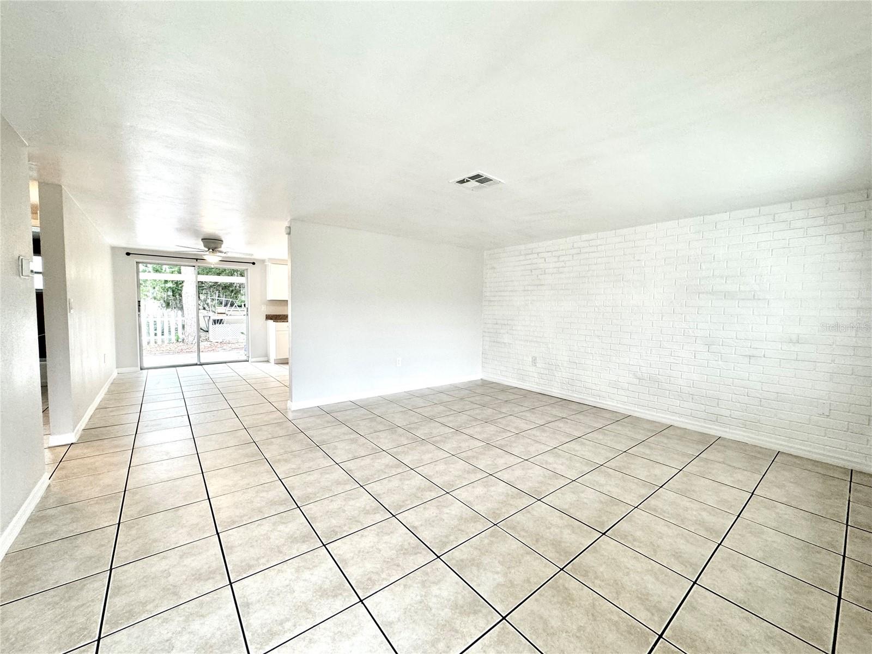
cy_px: 327
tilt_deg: -4.0
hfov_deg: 102.1
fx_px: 353
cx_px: 436
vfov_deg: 85.7
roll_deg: -1.1
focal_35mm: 14
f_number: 2.2
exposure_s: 1/120
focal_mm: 2.22
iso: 160
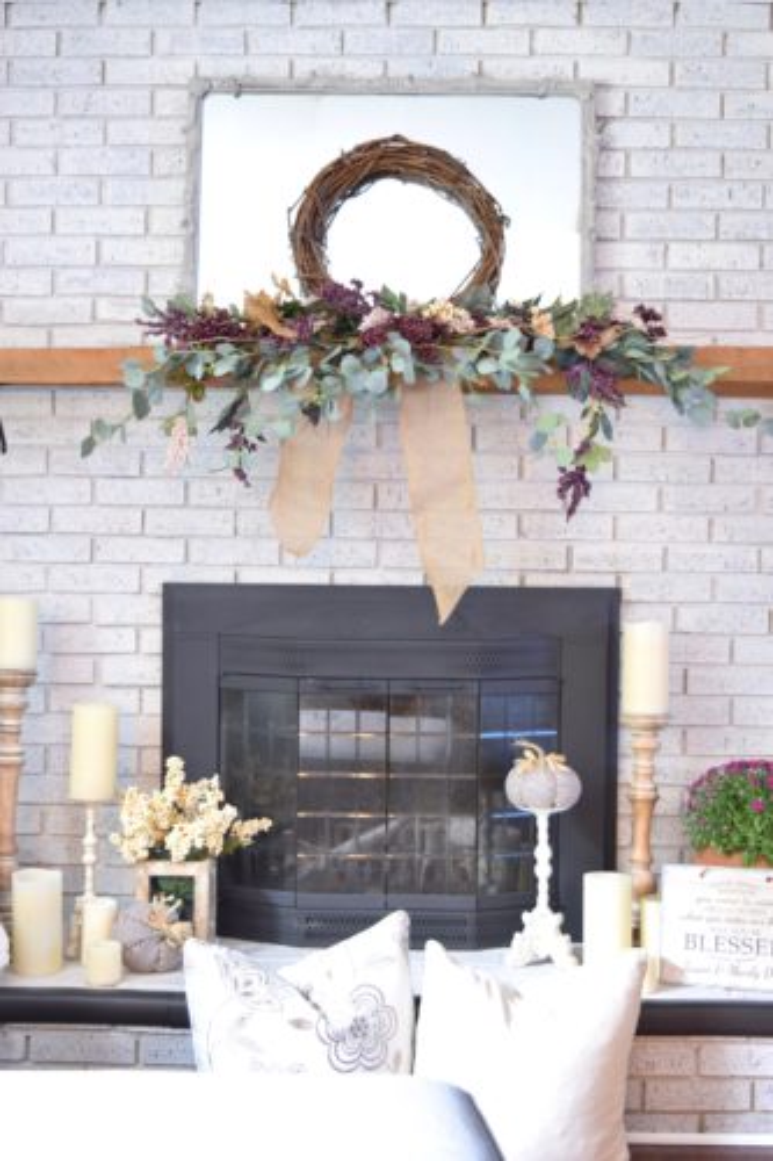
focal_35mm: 45
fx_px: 1450
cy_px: 580
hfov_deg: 29.8
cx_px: 386
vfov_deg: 43.6
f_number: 4.5
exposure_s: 4
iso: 100
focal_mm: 30
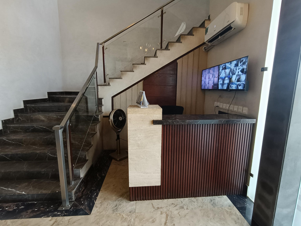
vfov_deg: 74.7
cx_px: 152
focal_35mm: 17
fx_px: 148
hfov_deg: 91.0
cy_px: 114
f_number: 2.2
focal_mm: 1.68
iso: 400
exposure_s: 1/50
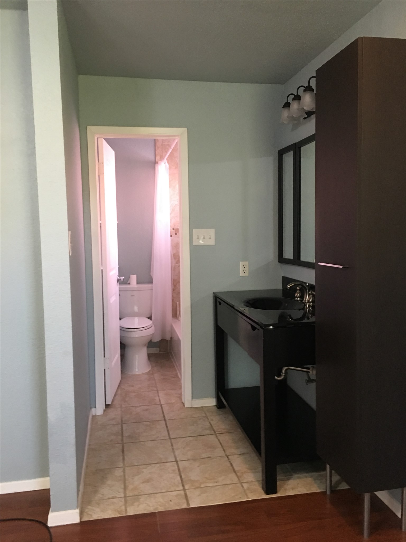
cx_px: 203
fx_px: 454
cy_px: 271
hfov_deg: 48.2
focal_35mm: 29
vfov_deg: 61.7
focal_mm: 4.15
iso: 100
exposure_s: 1/8
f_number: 2.2
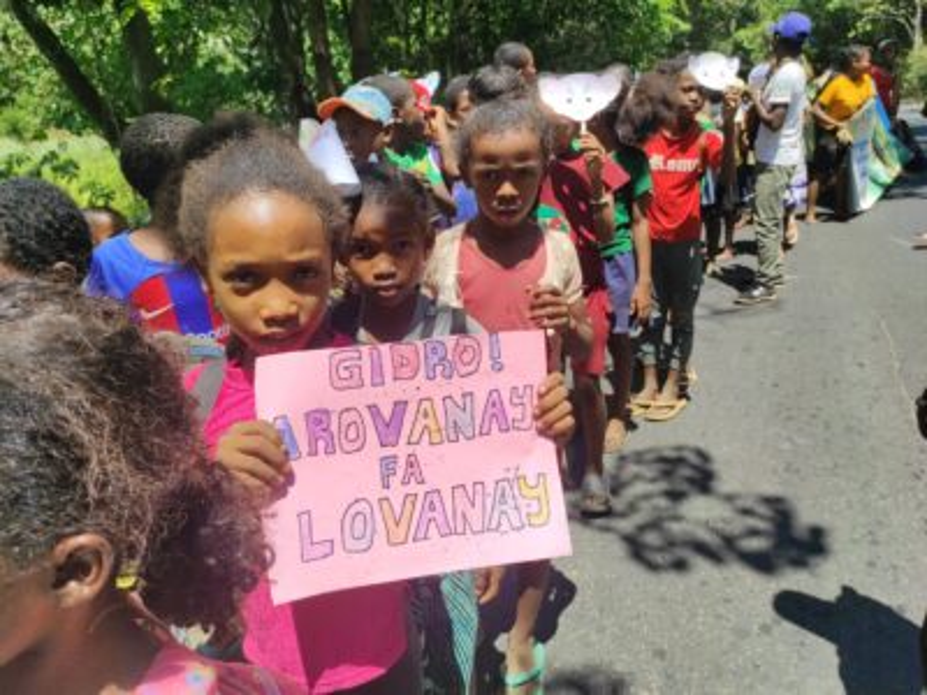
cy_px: 348
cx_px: 464
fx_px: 669
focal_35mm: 25
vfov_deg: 54.9
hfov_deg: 69.4
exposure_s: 1/2097
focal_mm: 5.43
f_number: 1.89
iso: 100
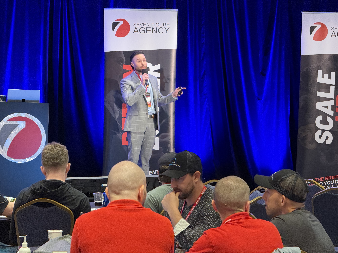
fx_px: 1172
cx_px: 169
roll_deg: -1.7
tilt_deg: -0.4
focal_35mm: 120
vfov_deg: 12.3
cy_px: 126
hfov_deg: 16.4
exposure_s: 1/40
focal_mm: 15.66
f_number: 2.8
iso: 800
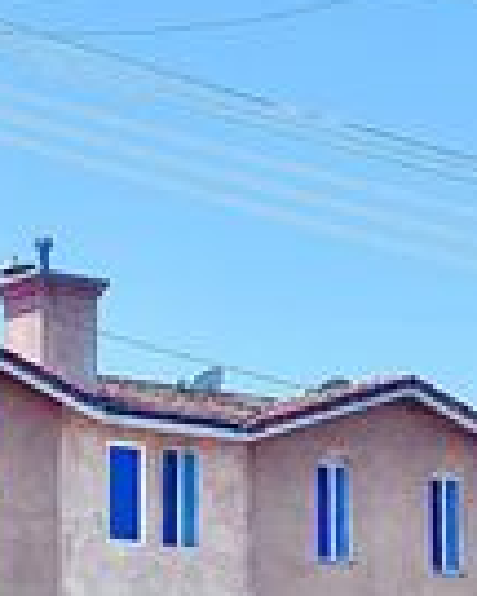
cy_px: 558
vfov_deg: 11.0
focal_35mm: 174
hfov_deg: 8.9
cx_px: 128
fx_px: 3071
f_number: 1.78
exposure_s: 1/3472
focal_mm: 6.86
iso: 64
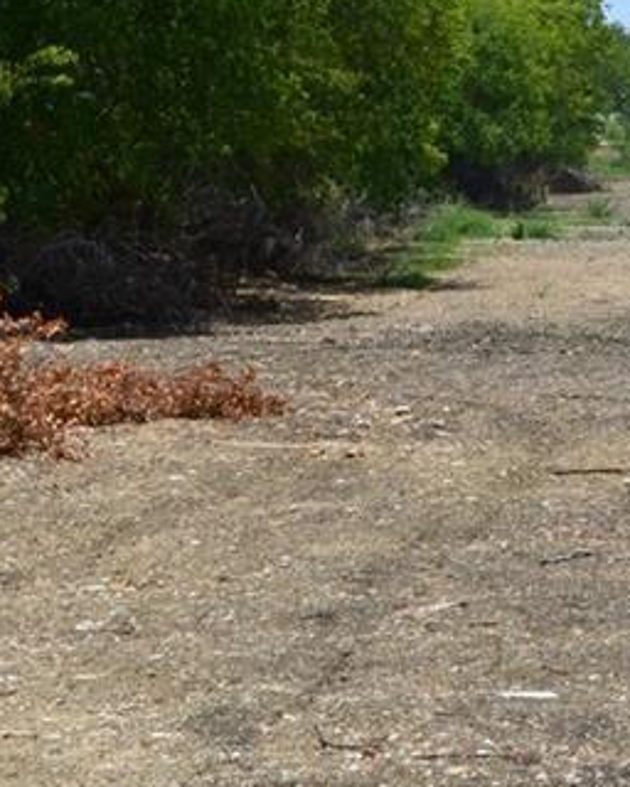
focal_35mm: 144
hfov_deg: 10.5
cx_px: 765
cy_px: 315
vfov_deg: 13.4
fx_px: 3356
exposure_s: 1/500
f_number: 11
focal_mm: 32
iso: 360
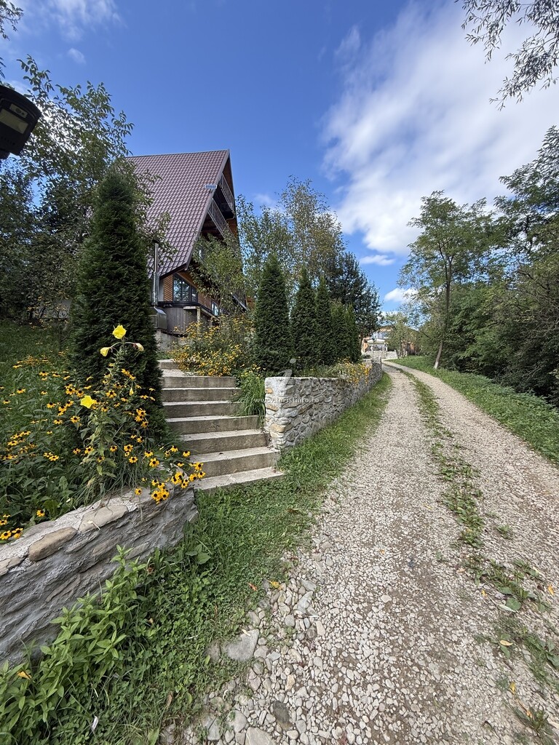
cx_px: 280
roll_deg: -1.4
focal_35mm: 14
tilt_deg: +2.5
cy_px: 372
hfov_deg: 85.7
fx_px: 301
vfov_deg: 102.1
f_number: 2.2
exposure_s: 1/355
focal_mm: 2.22
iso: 64
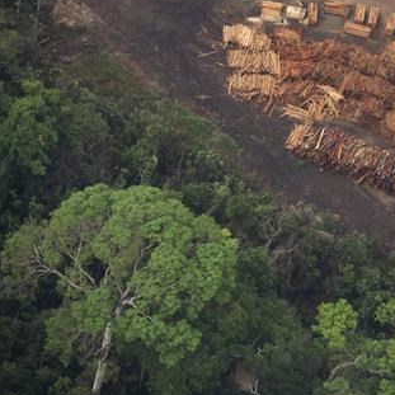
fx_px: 4945
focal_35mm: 383
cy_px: 125
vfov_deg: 4.6
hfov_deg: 4.6
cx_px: 351
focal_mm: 216
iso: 2500
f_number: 6.3
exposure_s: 1/2000
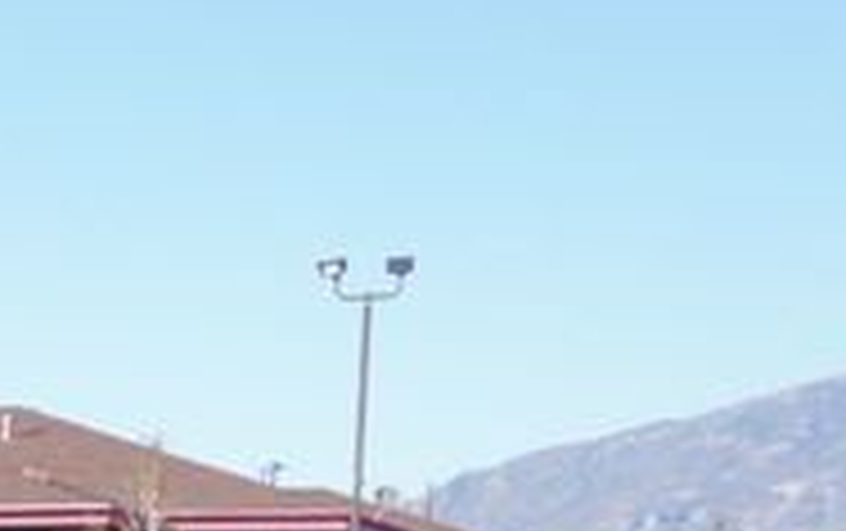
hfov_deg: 10.5
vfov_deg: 7.0
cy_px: 1341
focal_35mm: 175
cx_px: -1094
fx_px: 4034
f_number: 8
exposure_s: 1/125
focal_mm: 21
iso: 100
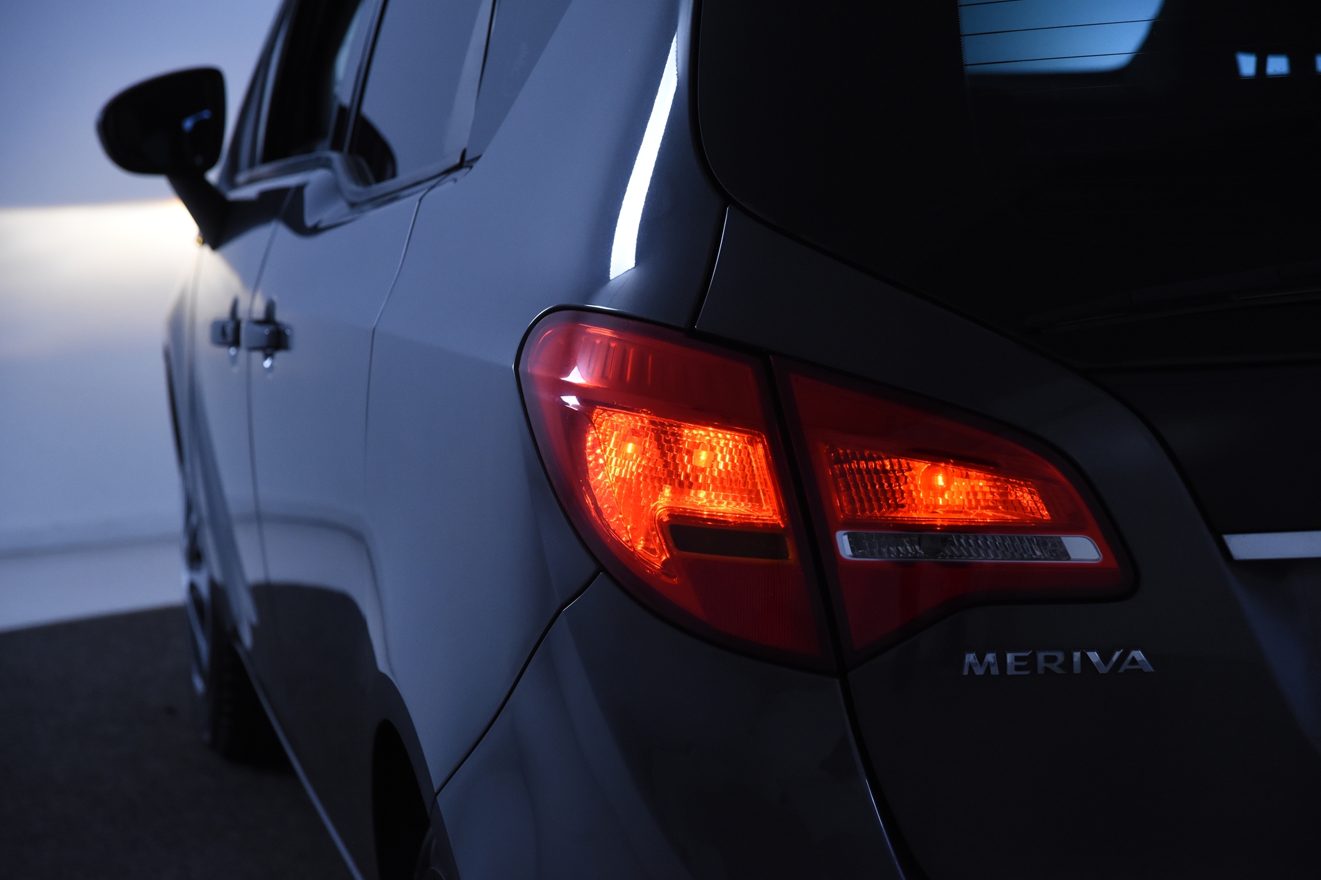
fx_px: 3448
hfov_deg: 21.7
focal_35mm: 94
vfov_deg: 14.5
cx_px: 663
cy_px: 444
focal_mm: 62
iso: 1600
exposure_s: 1/250
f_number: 4
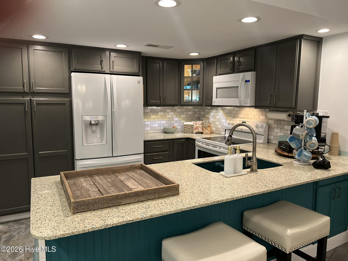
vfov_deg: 53.1
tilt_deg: -7.9
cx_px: 174
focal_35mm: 26
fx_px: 261
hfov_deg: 67.3
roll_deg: -0.8
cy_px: 130
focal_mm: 5.7
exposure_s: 1/60
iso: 320
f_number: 1.5
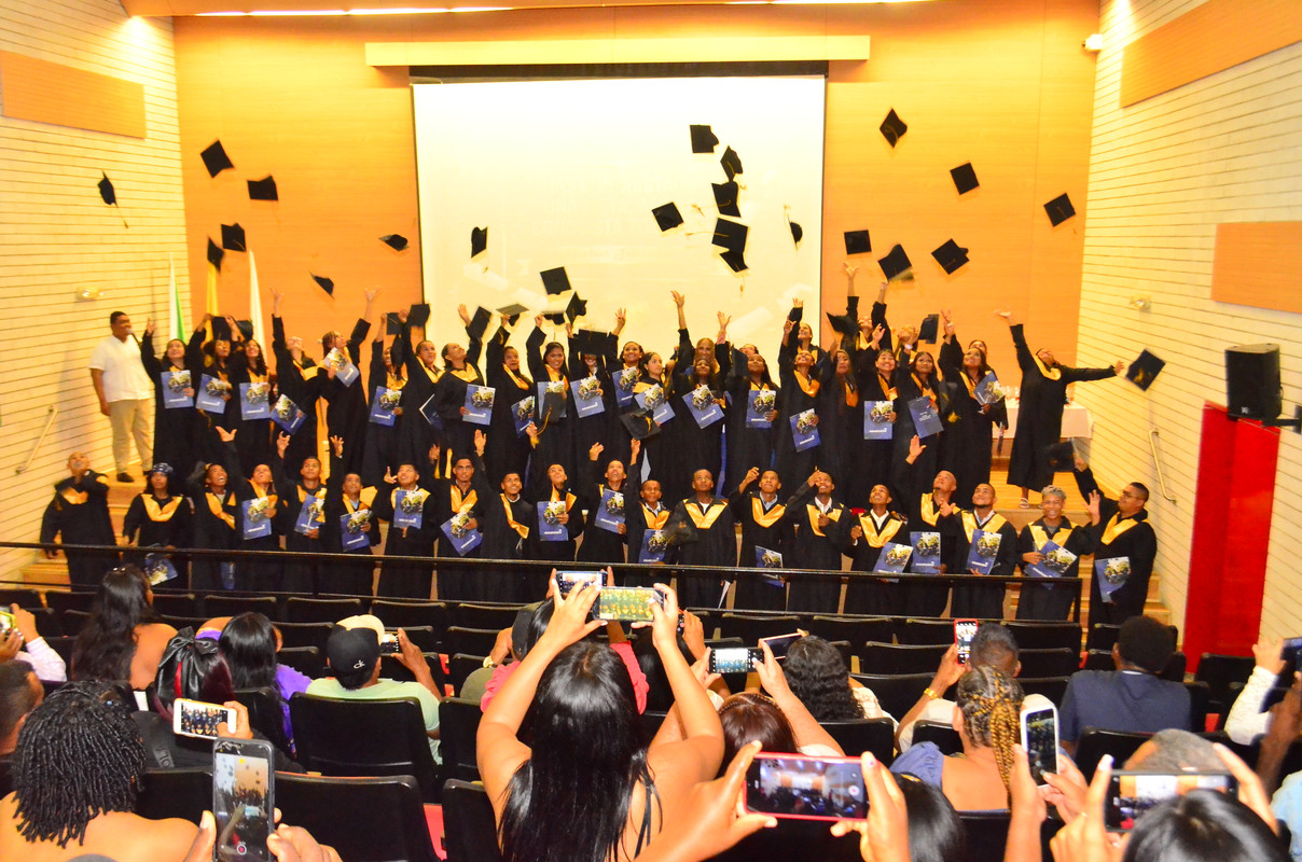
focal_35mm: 30
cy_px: 431
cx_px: 651
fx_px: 1083
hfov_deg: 62.0
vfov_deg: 43.4
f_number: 5.6
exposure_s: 1/125
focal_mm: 20
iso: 4500
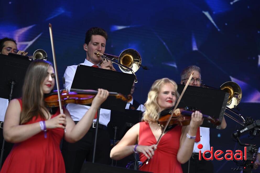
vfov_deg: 7.8
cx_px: 130
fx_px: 1262
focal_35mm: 175
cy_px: 86
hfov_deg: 11.8
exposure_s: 1/1600
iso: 400
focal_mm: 175
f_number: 4.8
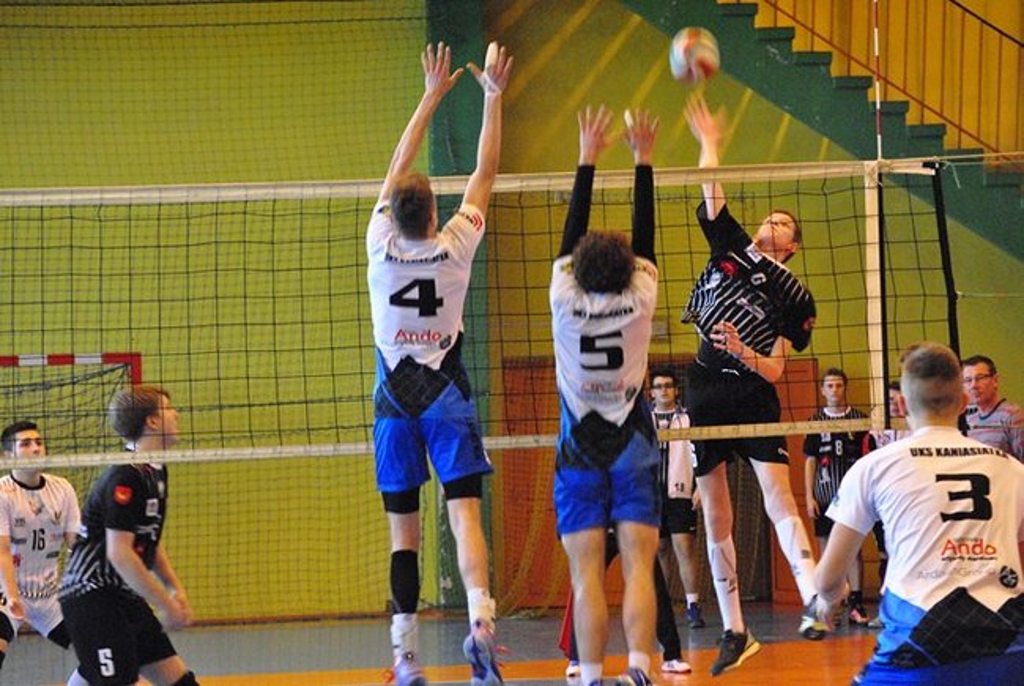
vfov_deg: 9.4
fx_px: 4186
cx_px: 512
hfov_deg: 13.9
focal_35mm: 147
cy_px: 343
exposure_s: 1/100
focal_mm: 98
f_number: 5.6
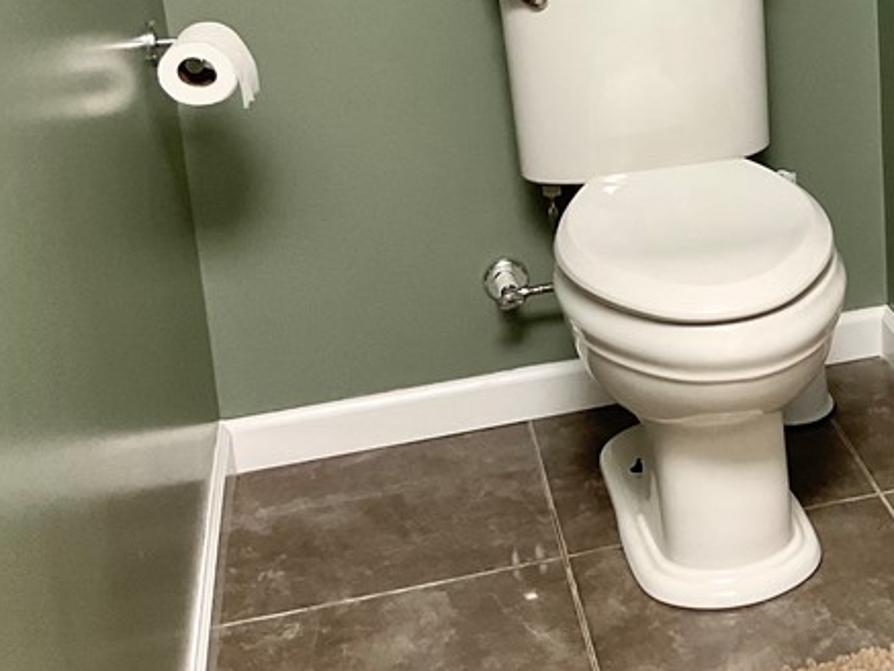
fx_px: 1757
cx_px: 878
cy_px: 23
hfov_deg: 27.1
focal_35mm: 68
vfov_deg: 21.0
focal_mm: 3
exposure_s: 1/60
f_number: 1.8
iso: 100
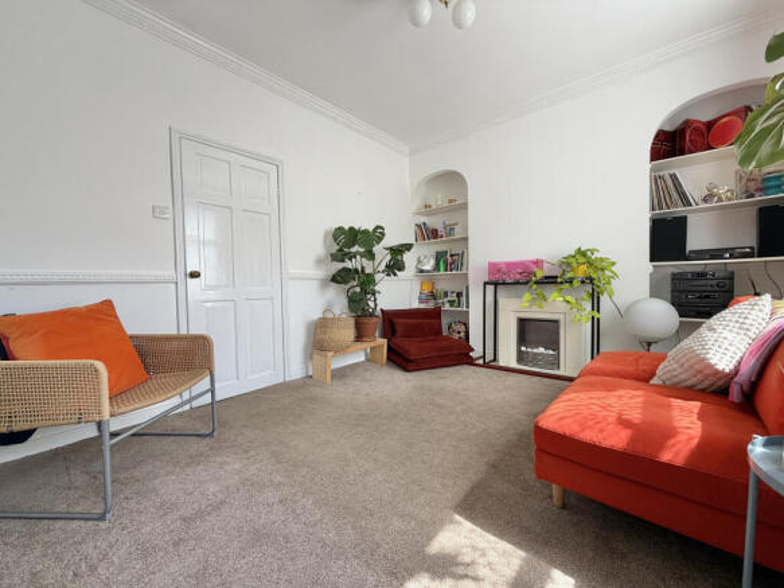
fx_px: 317
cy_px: 294
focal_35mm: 14
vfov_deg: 85.7
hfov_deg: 102.1
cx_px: 392
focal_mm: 2.22
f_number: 2.2
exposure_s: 1/121
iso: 80
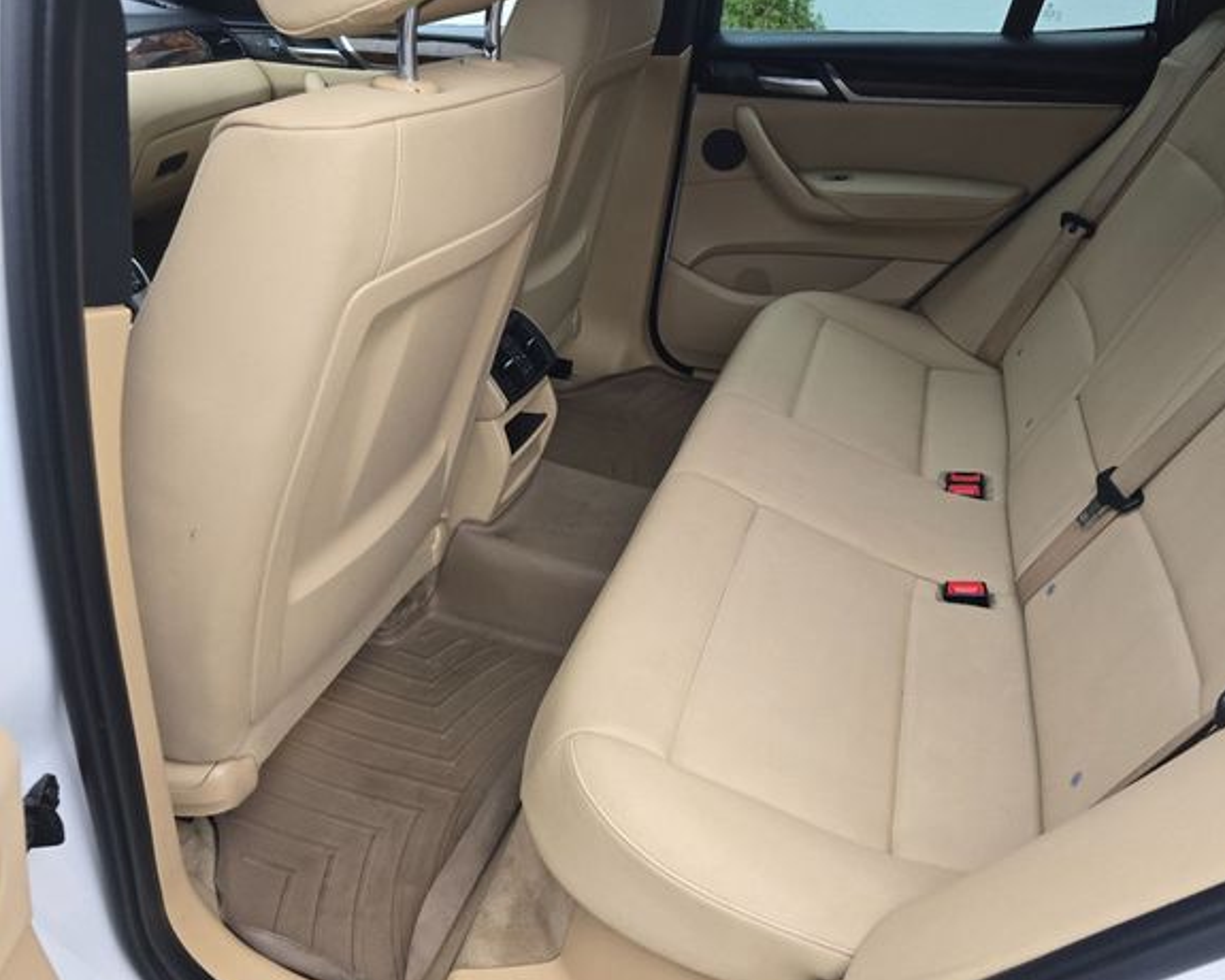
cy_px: 503
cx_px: 680
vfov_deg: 56.8
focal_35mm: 25
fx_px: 906
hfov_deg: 67.9
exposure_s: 1/180
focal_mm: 6.3
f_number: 1.7
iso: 160
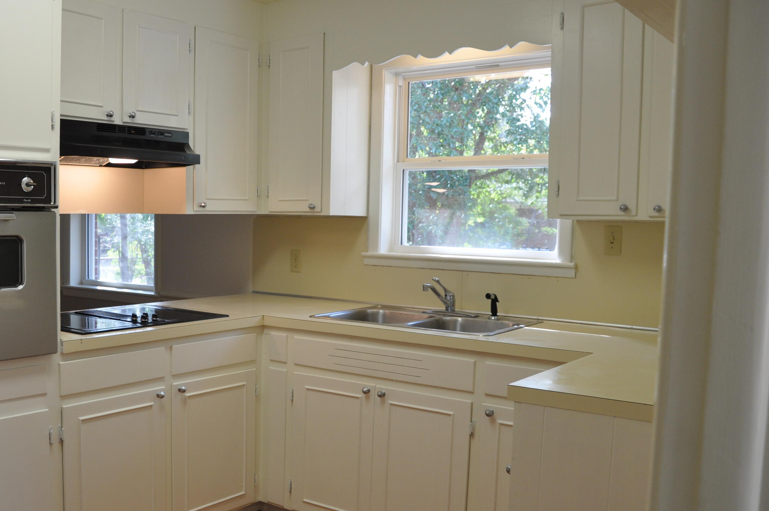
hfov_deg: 50.8
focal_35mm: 37
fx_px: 789
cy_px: 294
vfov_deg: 35.8
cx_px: 244
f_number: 4.5
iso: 400
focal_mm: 18
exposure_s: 1/80
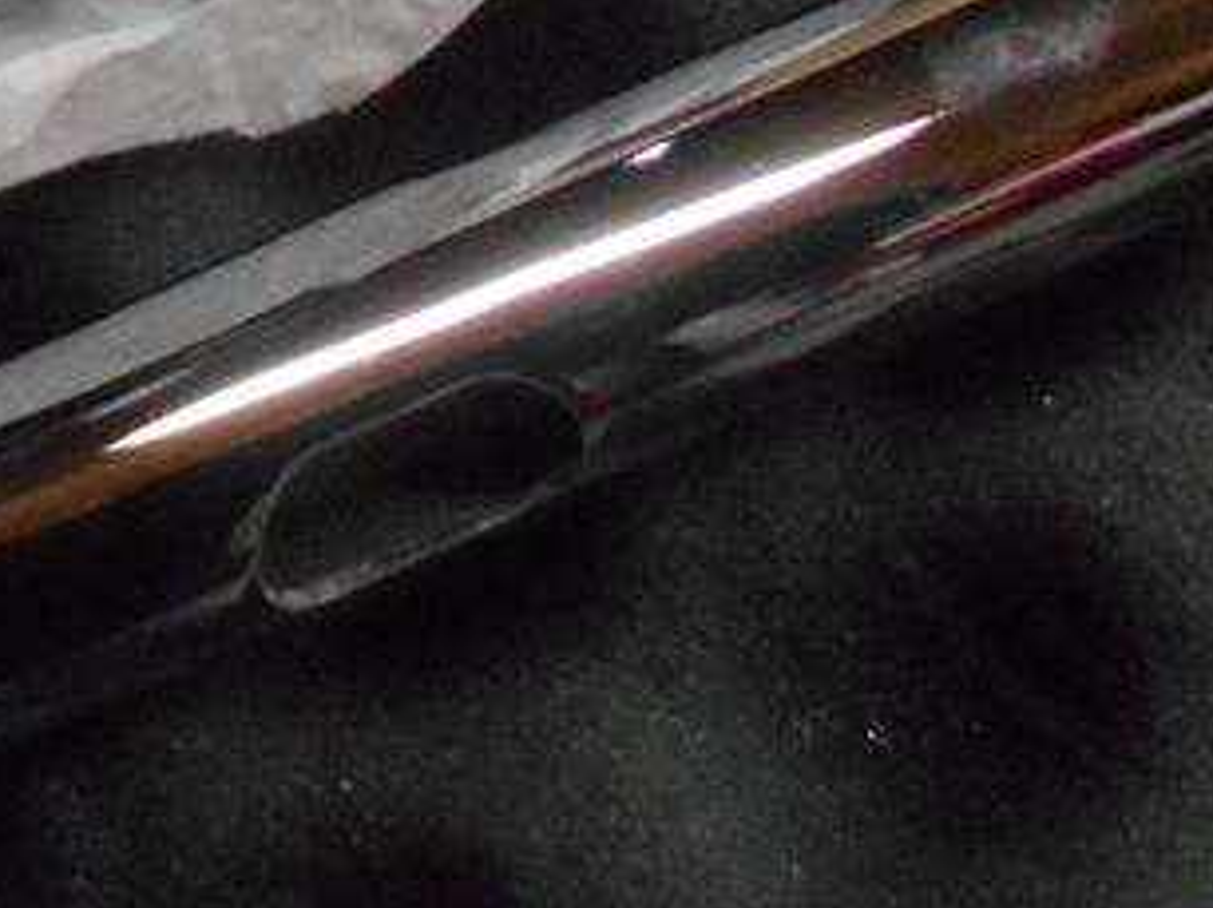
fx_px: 3571
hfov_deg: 18.3
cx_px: -246
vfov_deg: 13.4
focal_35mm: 102
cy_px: -571
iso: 800
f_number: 3.2
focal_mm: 4.6
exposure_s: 1/100
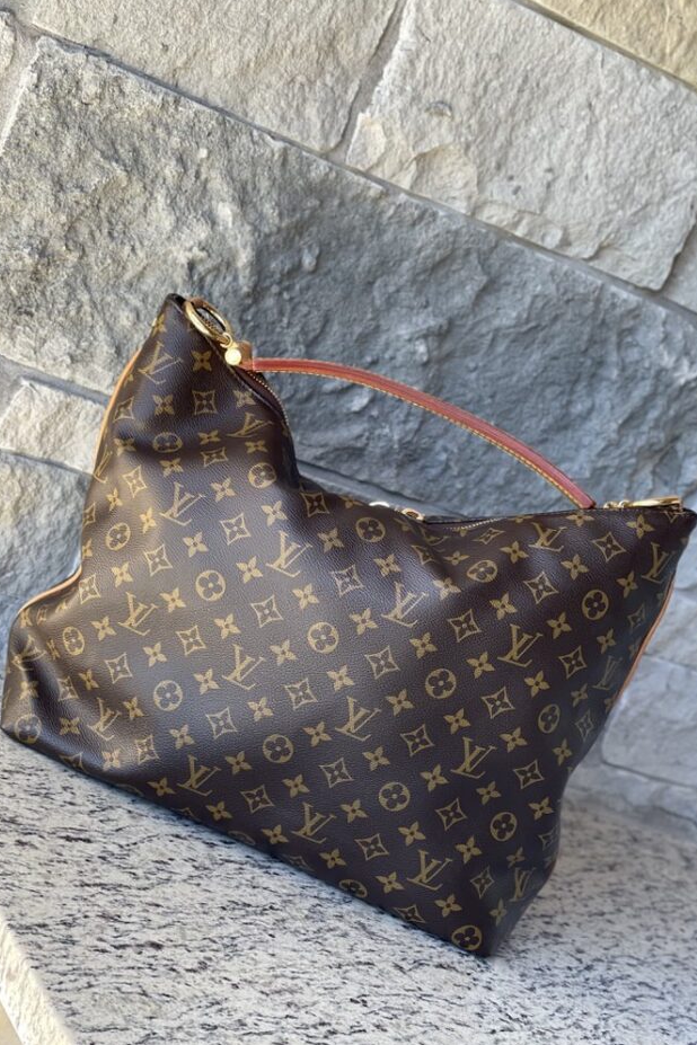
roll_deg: -24.5
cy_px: 521
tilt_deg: -9.8
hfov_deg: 20.3
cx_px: 351
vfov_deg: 30.1
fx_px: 1946
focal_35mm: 67
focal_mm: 7.5
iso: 40
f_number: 2.2
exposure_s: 1/121
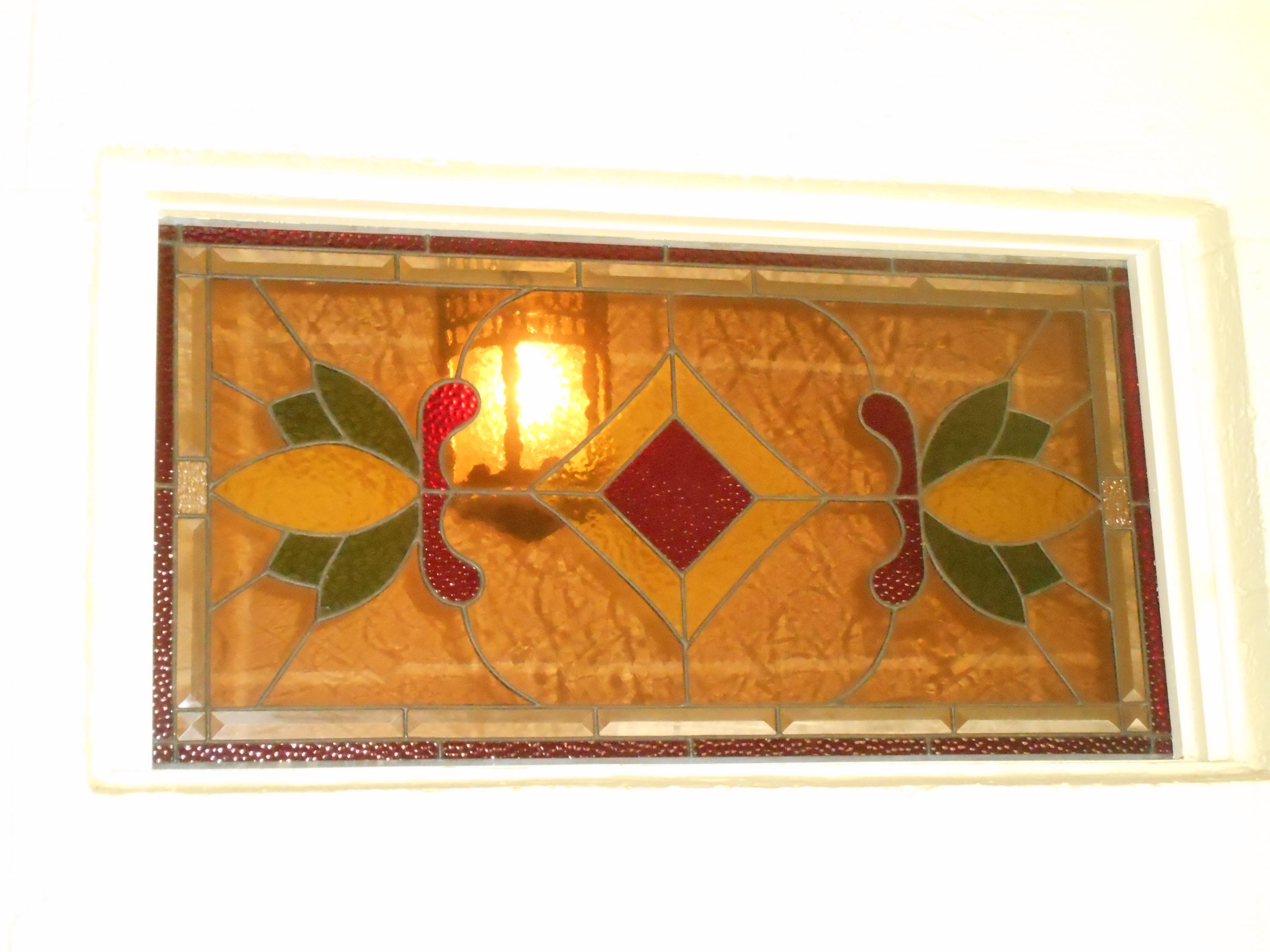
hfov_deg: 29.0
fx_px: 2458
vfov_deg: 21.9
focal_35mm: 67
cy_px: 476
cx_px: 635
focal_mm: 12
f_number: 5.3
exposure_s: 1/60
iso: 1600
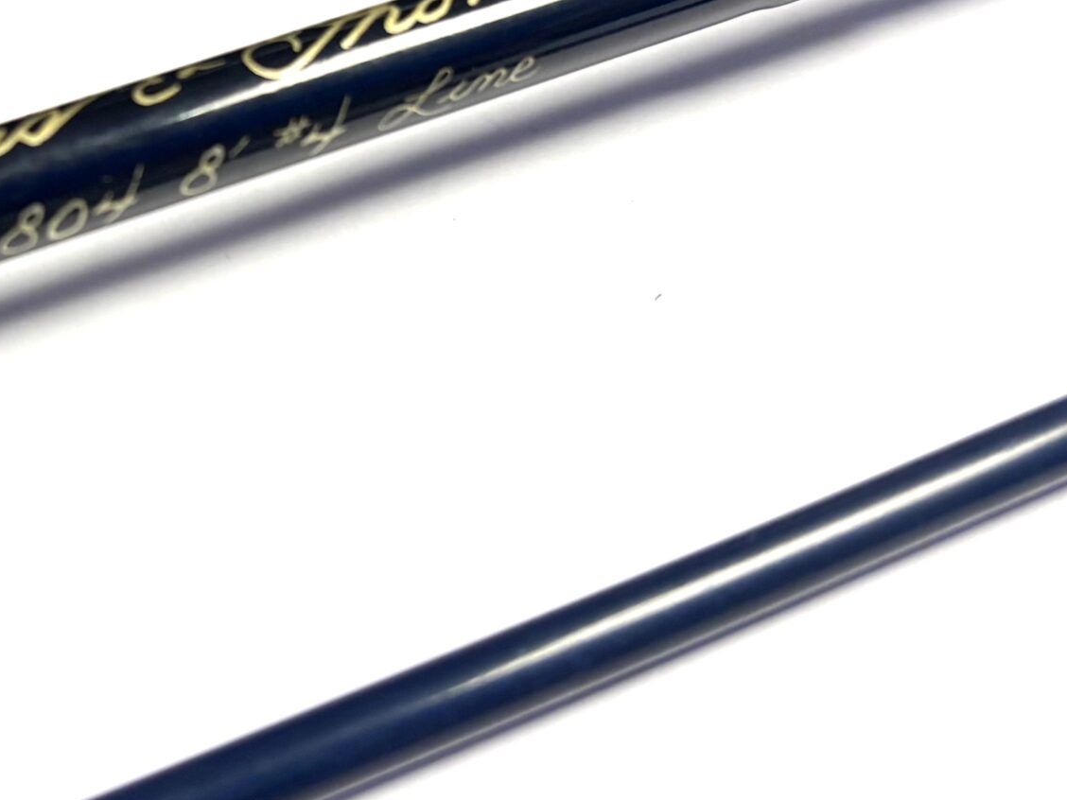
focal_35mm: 59
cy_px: 212
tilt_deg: -53.0
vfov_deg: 24.6
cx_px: 143
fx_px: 1819
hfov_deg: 31.4
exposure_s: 1/121
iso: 80
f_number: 1.6
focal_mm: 5.96
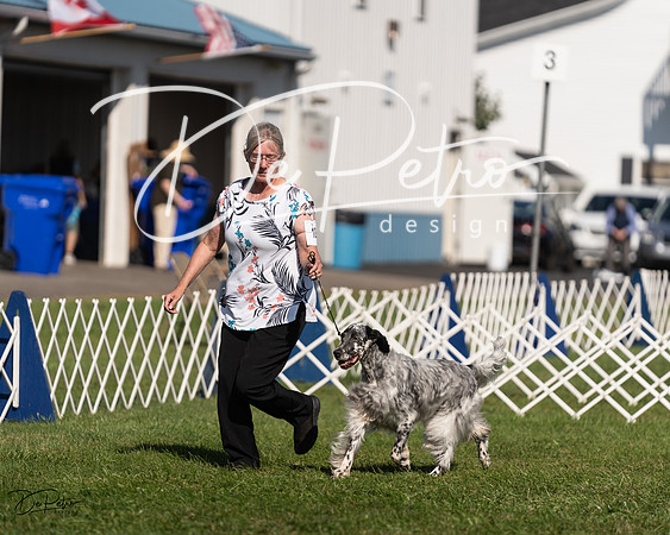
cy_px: 268
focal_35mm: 225
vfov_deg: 6.9
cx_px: 335
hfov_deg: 8.6
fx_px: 4465
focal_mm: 200
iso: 100
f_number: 3.2
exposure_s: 1/2500
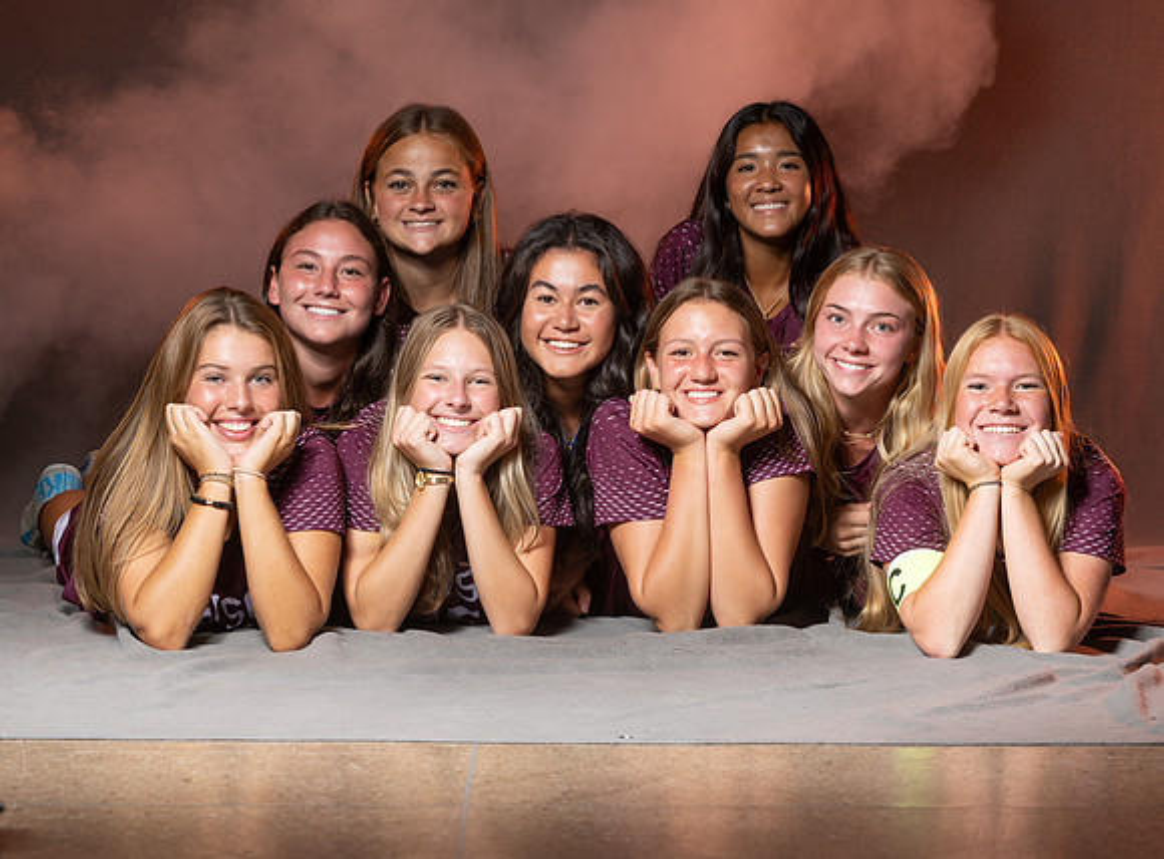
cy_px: 437
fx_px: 3565
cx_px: 626
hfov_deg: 18.5
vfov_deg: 13.7
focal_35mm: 107
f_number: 8
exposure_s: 1/200
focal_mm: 96
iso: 80
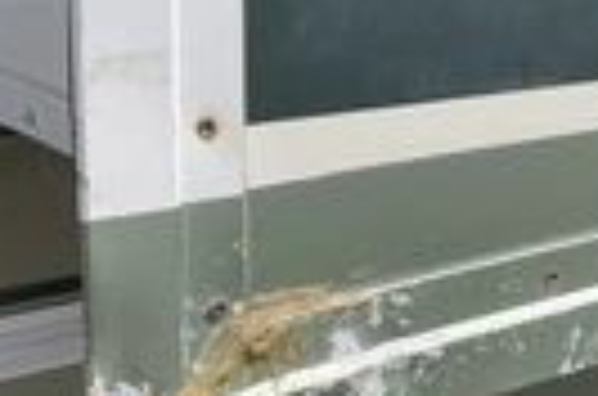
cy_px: 198
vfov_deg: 14.9
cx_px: 558
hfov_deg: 21.8
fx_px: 1508
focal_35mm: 91
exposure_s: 1/2427
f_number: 1.8
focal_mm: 3
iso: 25
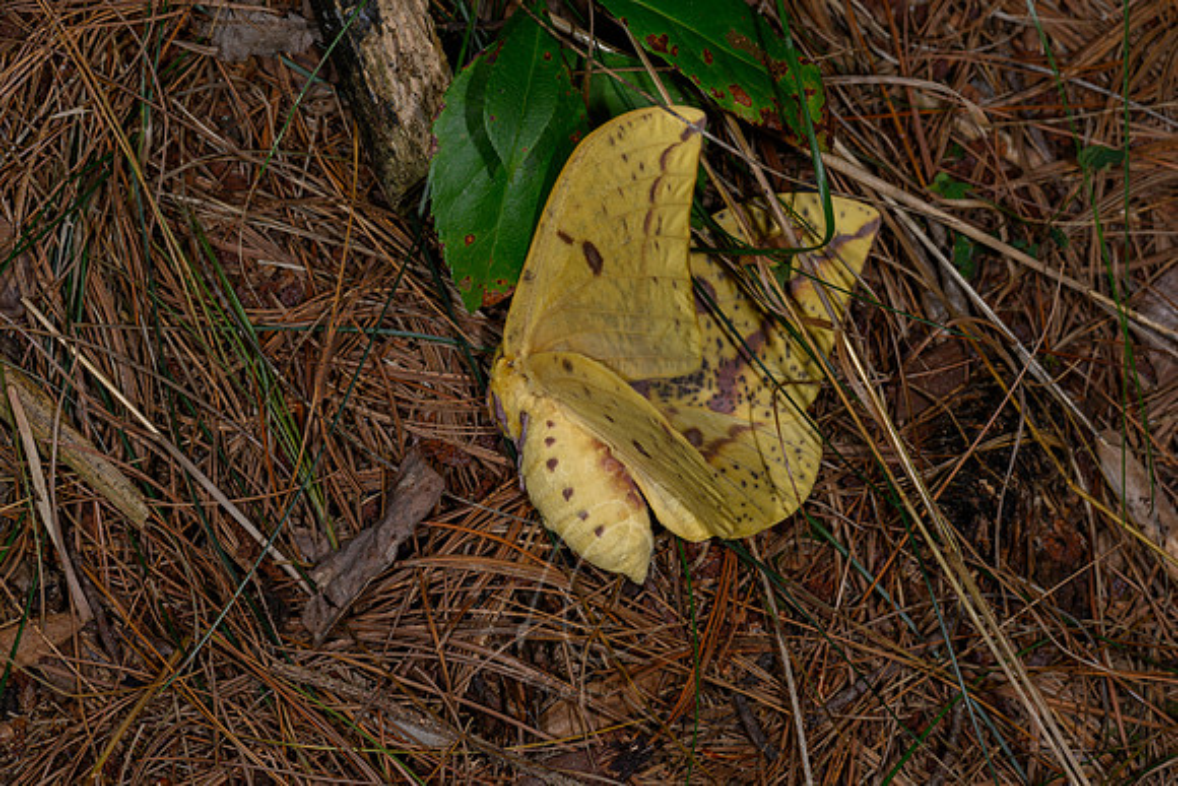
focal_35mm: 105
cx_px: 589
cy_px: 393
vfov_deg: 13.0
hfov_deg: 19.5
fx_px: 3436
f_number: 16
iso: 64
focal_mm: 105
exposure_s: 1/250
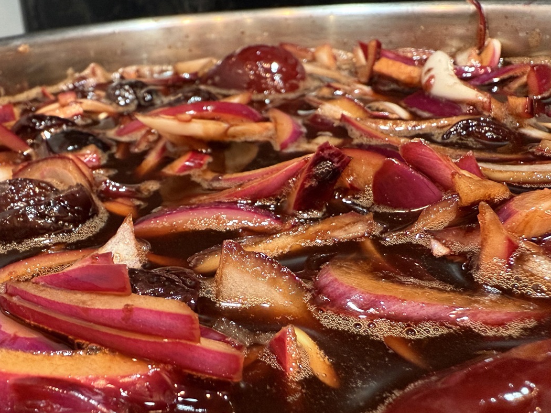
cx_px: 205
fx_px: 557
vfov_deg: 40.6
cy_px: 228
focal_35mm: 35
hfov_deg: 52.0
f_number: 2.2
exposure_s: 1/50
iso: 500
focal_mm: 2.22
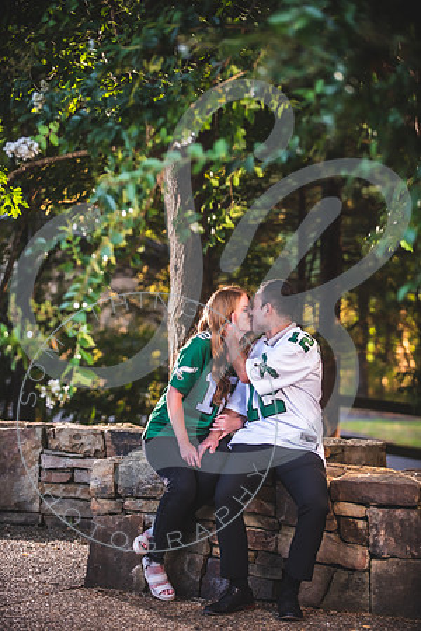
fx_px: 1929
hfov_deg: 12.5
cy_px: 316
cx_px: 210
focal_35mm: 110
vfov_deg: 18.6
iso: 200
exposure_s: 1/250
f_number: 2.8
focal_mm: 110
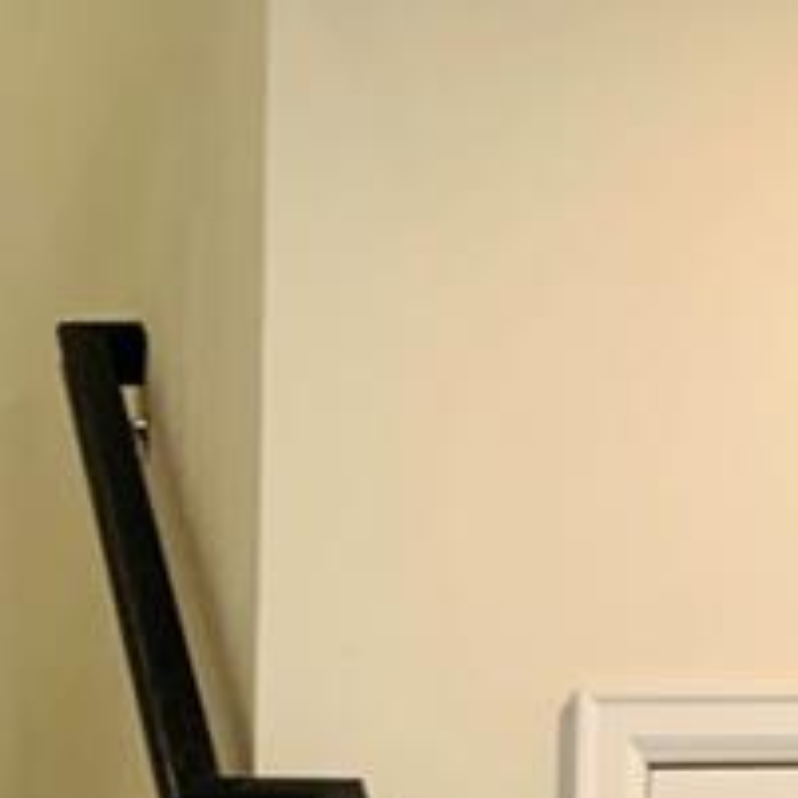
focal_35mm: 137
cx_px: -445
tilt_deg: -4.4
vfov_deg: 11.1
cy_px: 1779
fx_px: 3573
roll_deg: -0.5
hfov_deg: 12.1
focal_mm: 4.25
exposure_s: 1/60
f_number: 1.8
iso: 100
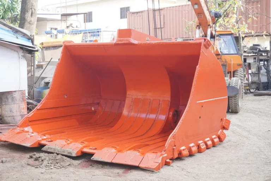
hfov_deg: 37.9
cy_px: 90
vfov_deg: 25.8
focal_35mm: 52
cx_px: 136
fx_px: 395
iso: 640
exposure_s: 1/200
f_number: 5
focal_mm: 35
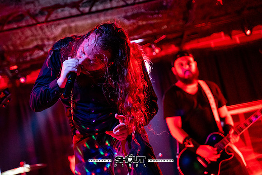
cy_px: 89
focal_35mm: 94
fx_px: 683
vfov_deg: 14.6
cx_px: 98
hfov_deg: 21.7
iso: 2500
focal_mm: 75
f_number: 2.8
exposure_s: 1/200
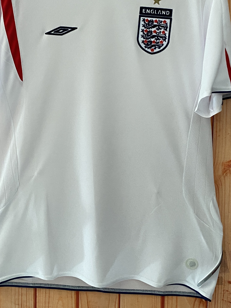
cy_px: 92
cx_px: 107
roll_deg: -1.2
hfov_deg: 26.6
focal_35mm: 55
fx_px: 489
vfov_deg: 34.5
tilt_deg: -6.5
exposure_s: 1/60
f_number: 1.8
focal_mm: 4.25
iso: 250
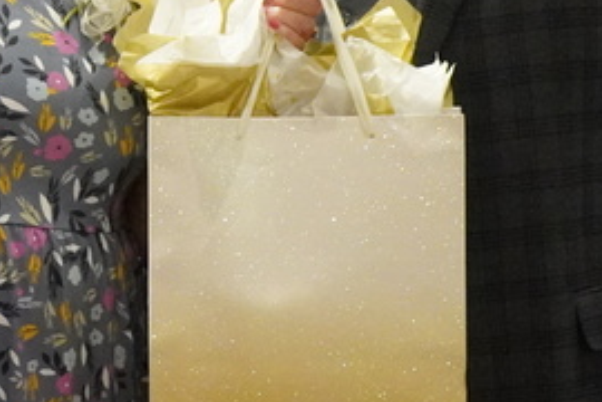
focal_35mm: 159
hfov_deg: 12.7
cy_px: 28
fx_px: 2659
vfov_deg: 8.6
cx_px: -65
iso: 6400
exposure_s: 1/100
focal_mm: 28
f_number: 3.5
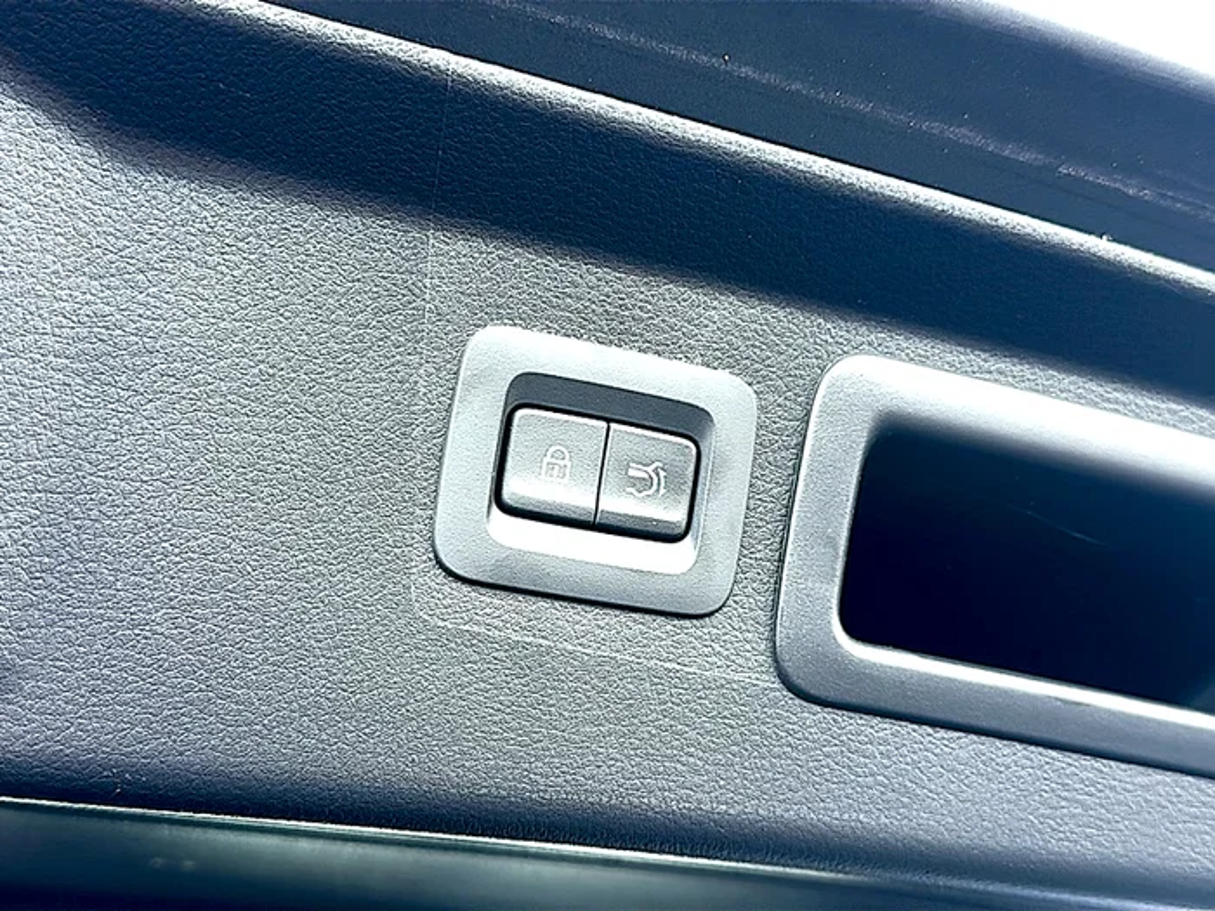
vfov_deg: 41.8
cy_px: 456
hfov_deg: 54.0
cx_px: 608
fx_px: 1193
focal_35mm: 34
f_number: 1.78
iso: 64
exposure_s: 1/105
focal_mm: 6.86
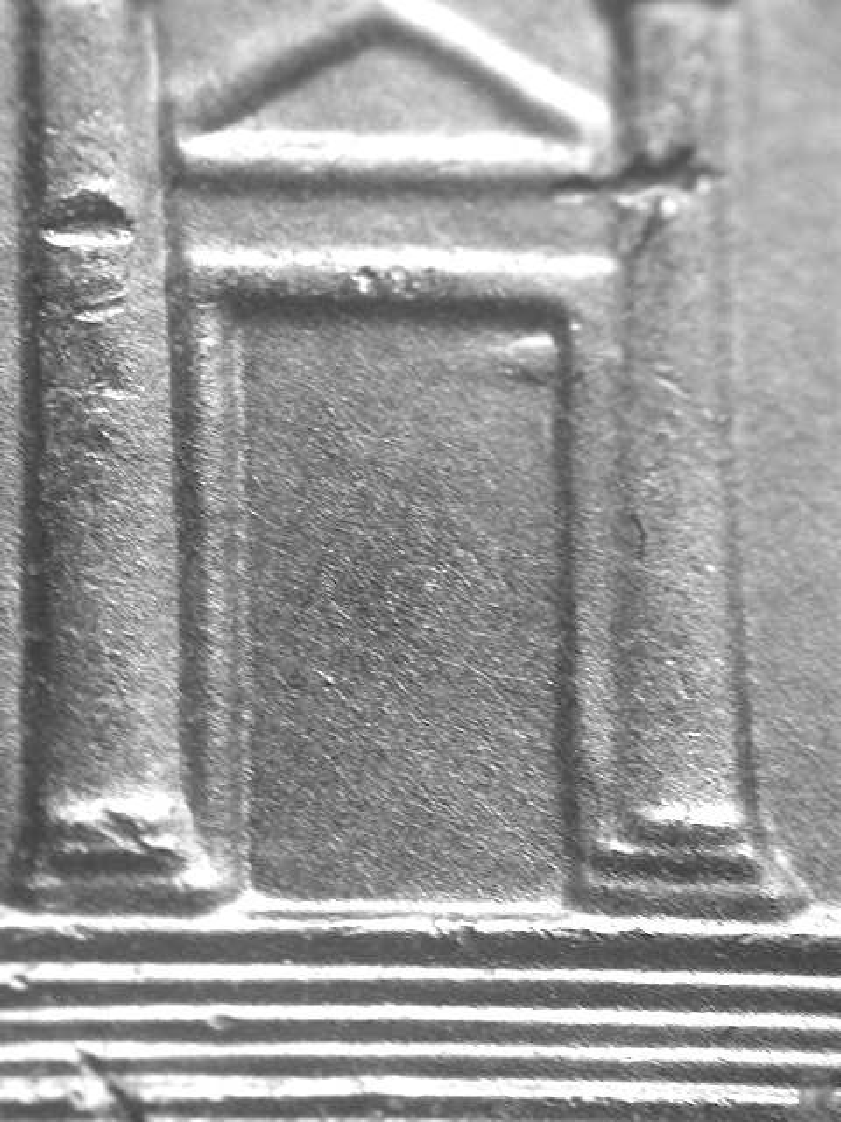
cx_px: 420
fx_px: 4082
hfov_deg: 11.8
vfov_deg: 15.6
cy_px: 561
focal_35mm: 126
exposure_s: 1/9.6
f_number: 4.5
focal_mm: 26.2
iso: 100
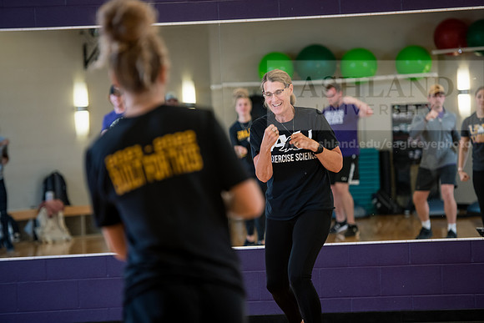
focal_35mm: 140
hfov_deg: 14.7
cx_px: 242
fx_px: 1883
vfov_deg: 9.8
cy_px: 162
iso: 640
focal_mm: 140
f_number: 3.2
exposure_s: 1/200
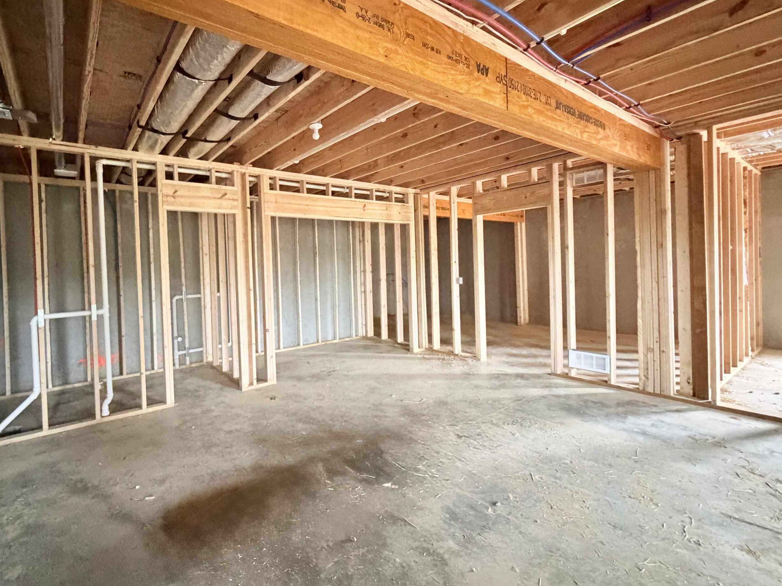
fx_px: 384
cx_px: 324
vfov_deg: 74.6
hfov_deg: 90.2
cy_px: 274
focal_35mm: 17
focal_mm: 2.22
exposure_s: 1/40
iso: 1600
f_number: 2.2
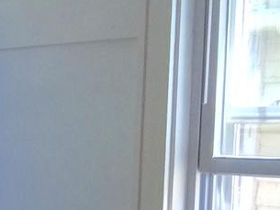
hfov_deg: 10.8
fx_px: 1254
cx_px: -399
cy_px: 292
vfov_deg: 9.4
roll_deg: +1.8
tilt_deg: -8.6
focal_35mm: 155
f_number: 2.2
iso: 64
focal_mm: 4.15
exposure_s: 1/120
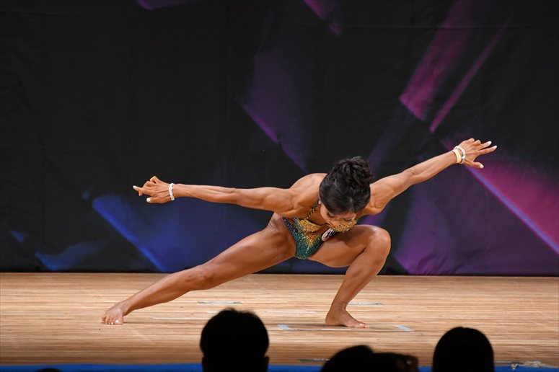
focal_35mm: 450
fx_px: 6984
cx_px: 280
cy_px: 186
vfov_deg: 3.1
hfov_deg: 4.6
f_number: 5.6
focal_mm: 300
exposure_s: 1/400
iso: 2500
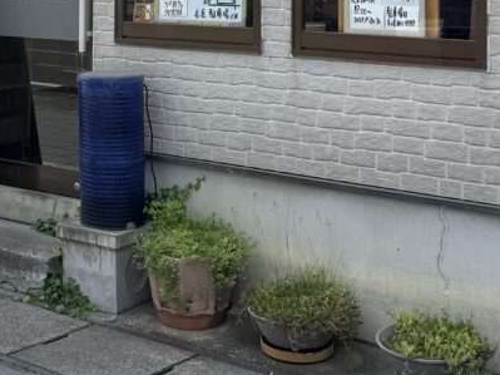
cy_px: -64
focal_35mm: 77
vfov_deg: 18.2
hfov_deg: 24.7
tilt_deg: +4.4
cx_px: 63
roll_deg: -0.8
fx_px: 1112
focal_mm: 6.76
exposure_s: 1/3953
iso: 80
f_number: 1.78
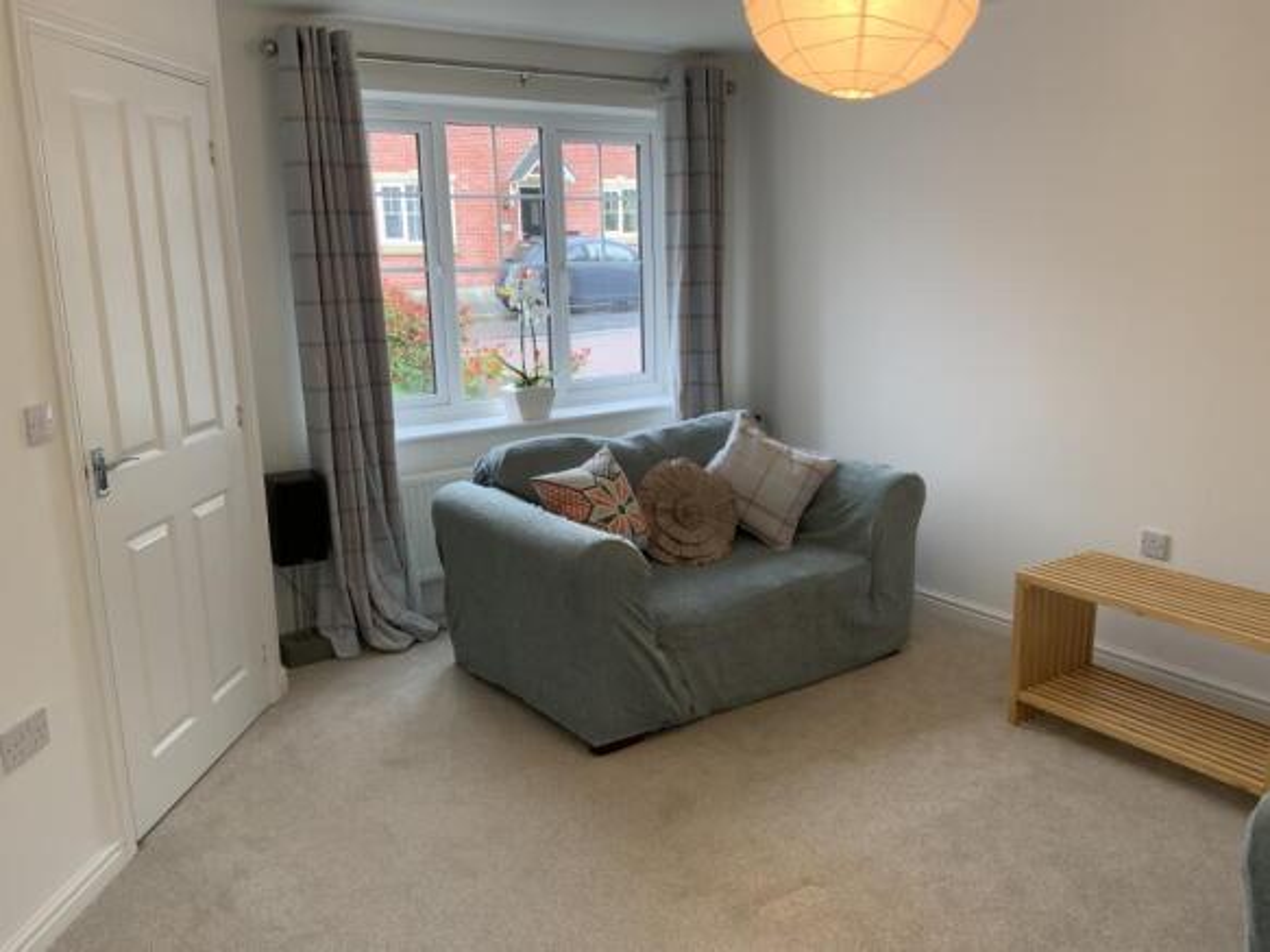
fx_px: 1064
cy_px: 476
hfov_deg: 61.7
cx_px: 635
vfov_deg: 48.2
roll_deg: +1.1
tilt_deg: -11.7
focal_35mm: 29
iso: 64
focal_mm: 3
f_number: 1.8
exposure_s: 1/122
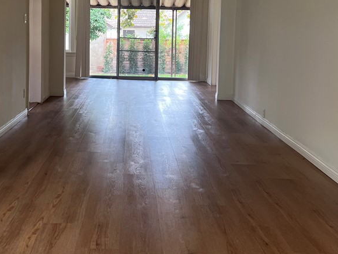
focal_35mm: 46
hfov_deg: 41.0
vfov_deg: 30.8
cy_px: 54
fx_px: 449
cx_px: 128
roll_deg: -1.0
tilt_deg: -3.9
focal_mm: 5.7
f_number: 1.5
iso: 125
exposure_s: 1/121
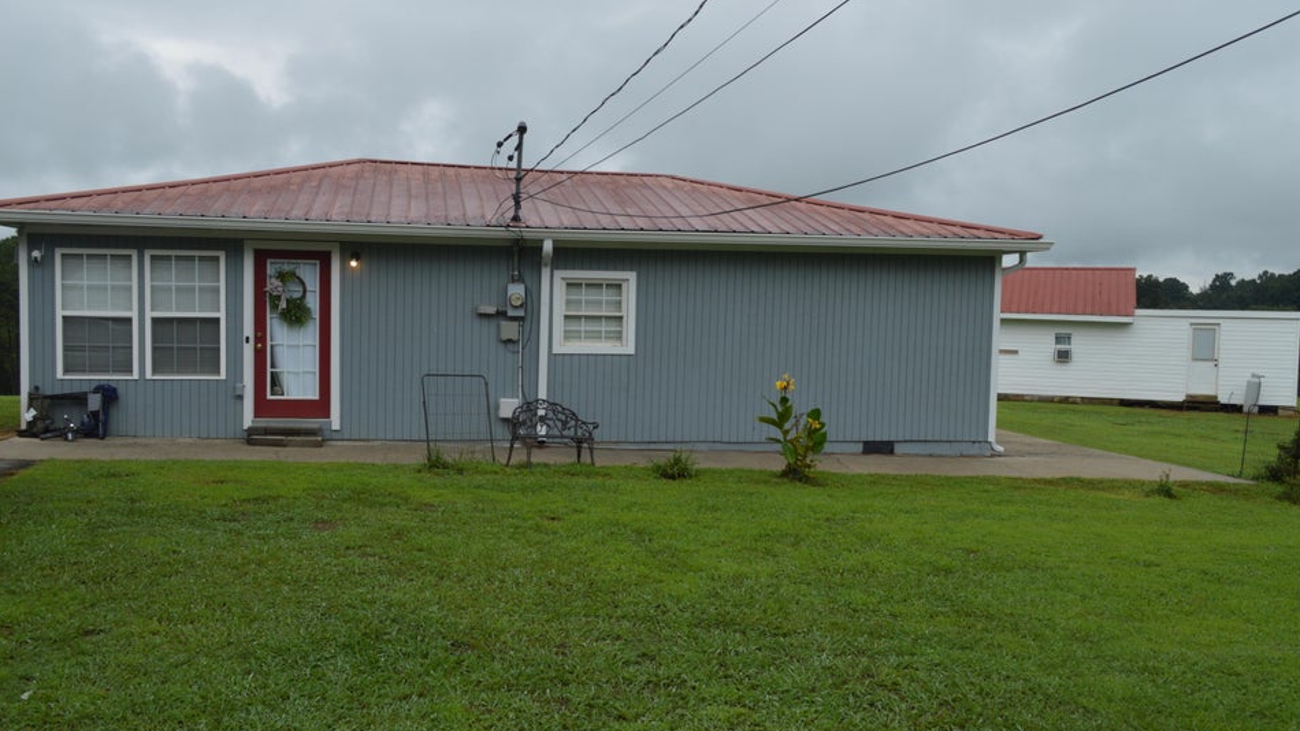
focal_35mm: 35
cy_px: 390
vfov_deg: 33.7
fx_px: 1206
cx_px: 658
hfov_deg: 56.6
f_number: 6.3
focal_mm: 22
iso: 100
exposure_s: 1/200
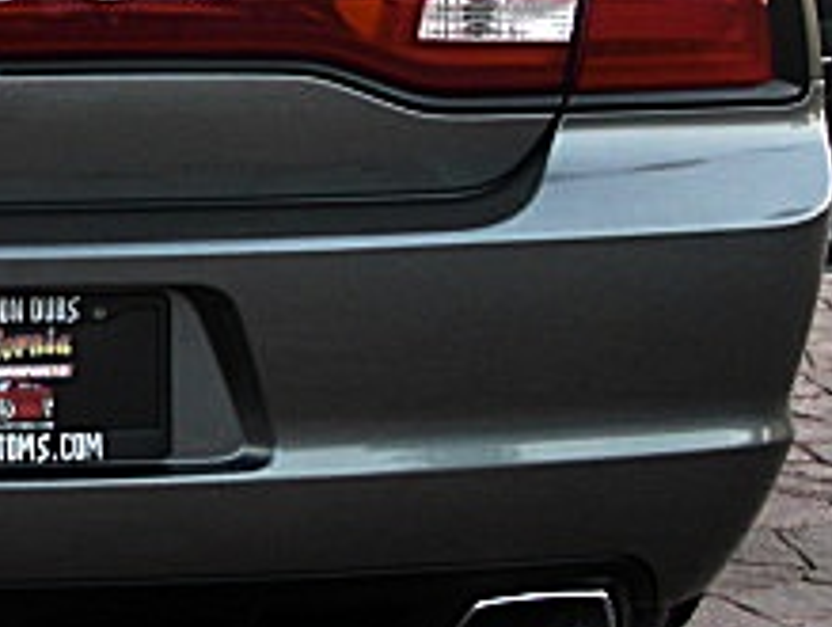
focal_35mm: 105
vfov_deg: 14.1
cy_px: 285
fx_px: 2528
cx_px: -125
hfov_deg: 17.9
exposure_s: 1/100
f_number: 2.8
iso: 100
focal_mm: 6.3
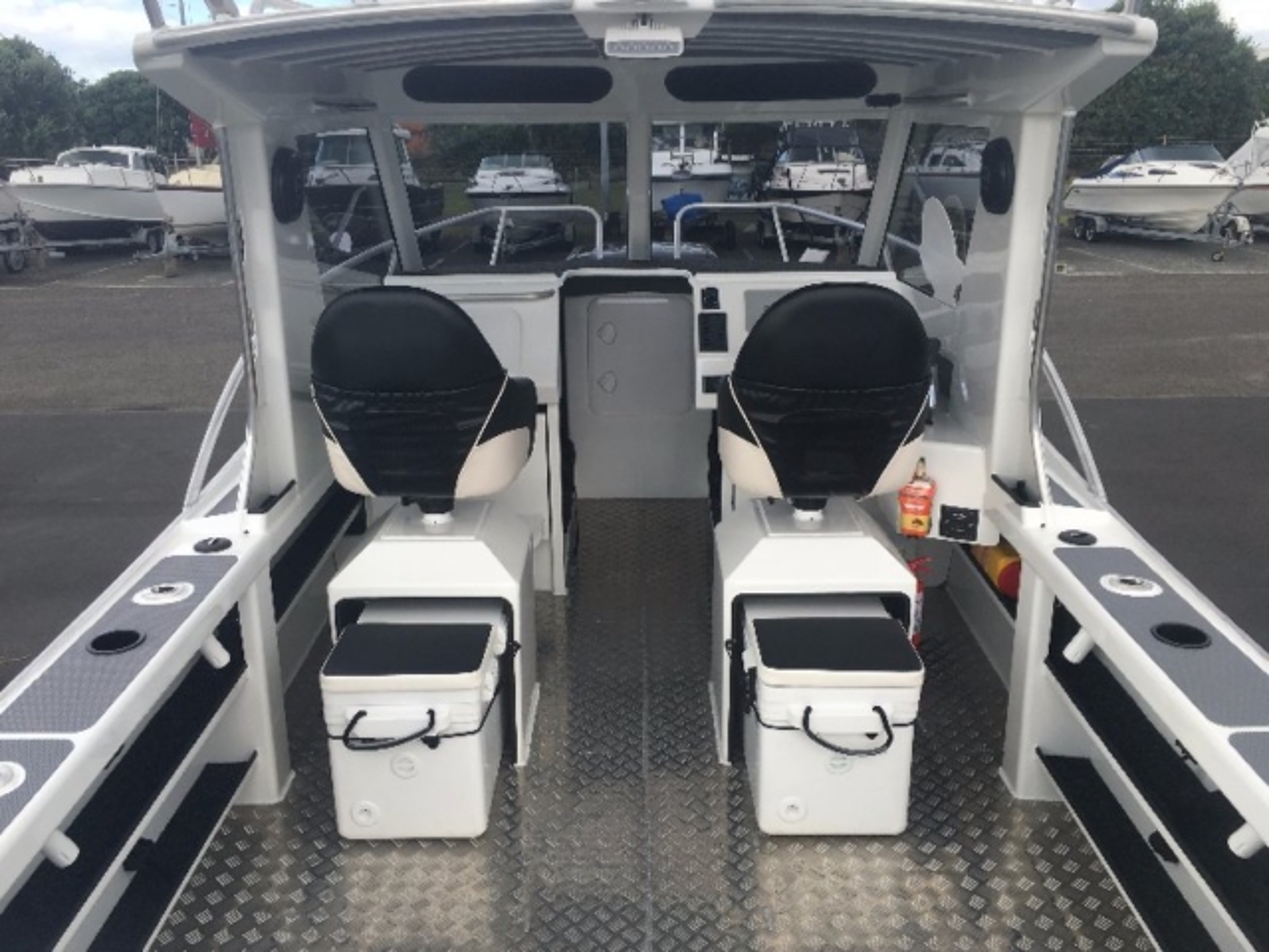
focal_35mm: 29
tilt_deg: -15.3
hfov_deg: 61.7
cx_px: 634
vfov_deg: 48.2
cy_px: 476
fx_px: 1063
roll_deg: +0.0
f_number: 2.2
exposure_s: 1/368
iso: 25
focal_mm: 4.15
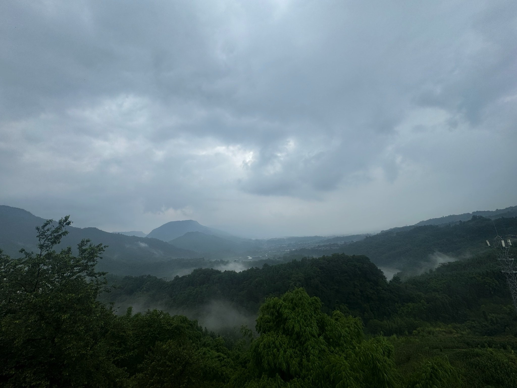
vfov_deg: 85.7
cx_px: 258
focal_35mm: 14
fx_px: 209
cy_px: 194
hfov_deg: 102.1
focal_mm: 2.22
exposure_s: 1/416
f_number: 2.2
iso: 40
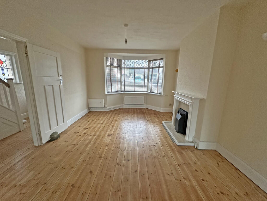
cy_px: 100
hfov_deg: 102.1
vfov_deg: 85.7
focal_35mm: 14
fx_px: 108
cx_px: 134
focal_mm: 2.22
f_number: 2.2
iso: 250
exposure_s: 1/99
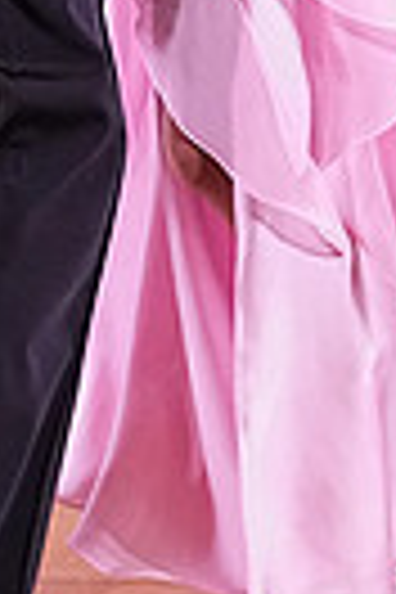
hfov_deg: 5.7
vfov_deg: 8.3
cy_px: -378
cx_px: 286
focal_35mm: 241
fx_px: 3976
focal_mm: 37
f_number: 5
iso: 3200
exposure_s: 1/320
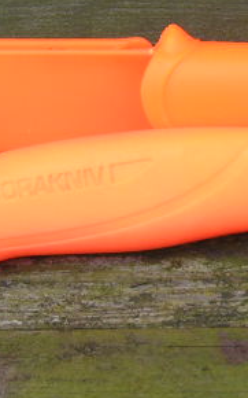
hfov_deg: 14.1
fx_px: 963
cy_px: 195
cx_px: 315
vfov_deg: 23.3
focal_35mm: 89
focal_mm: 5.8
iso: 50
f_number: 4.5
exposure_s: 1/100
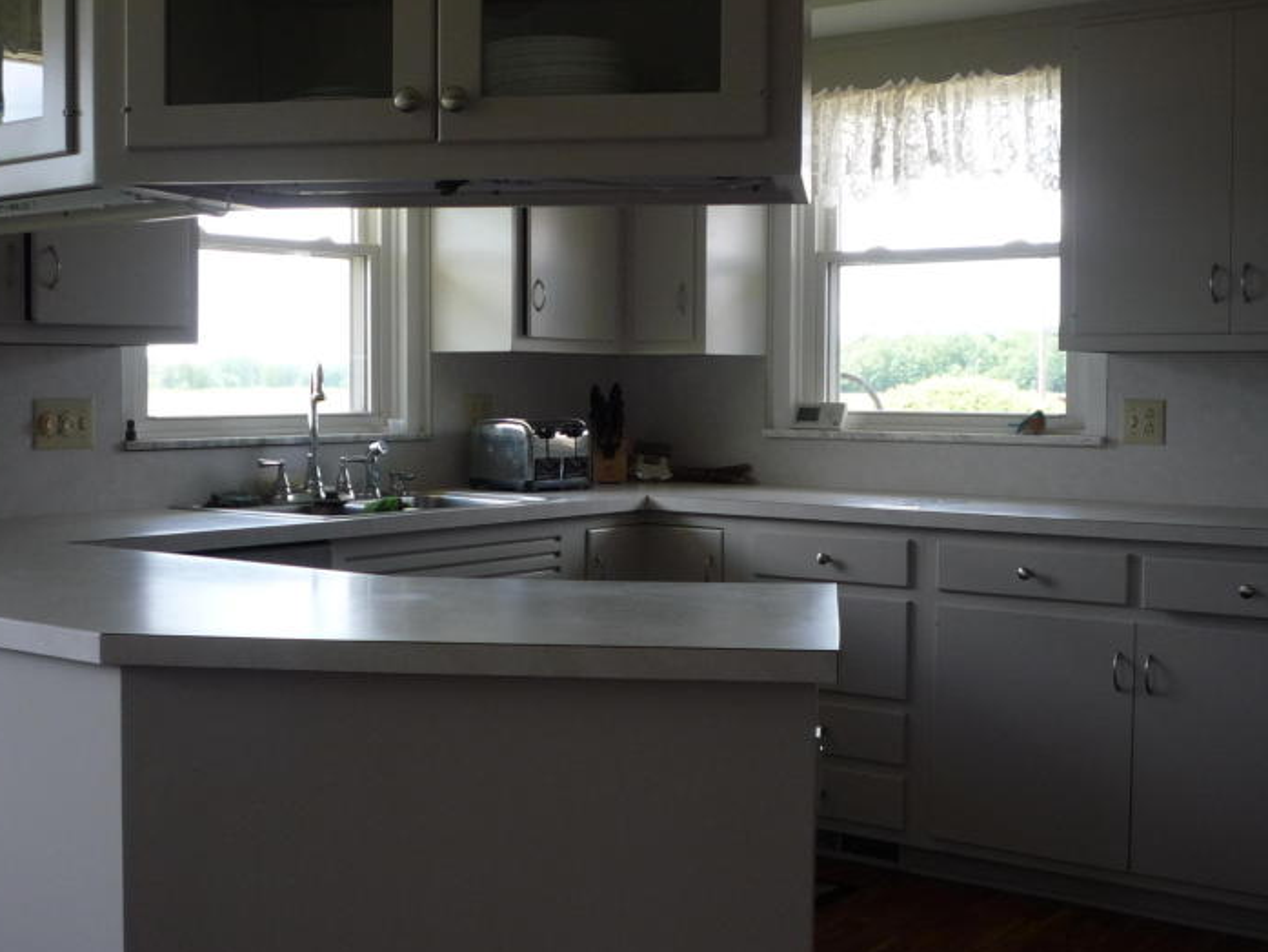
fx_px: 1722
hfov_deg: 40.4
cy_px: 466
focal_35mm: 47
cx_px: 615
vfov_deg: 30.9
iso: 100
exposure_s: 1/50
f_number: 3.3
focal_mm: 5.2
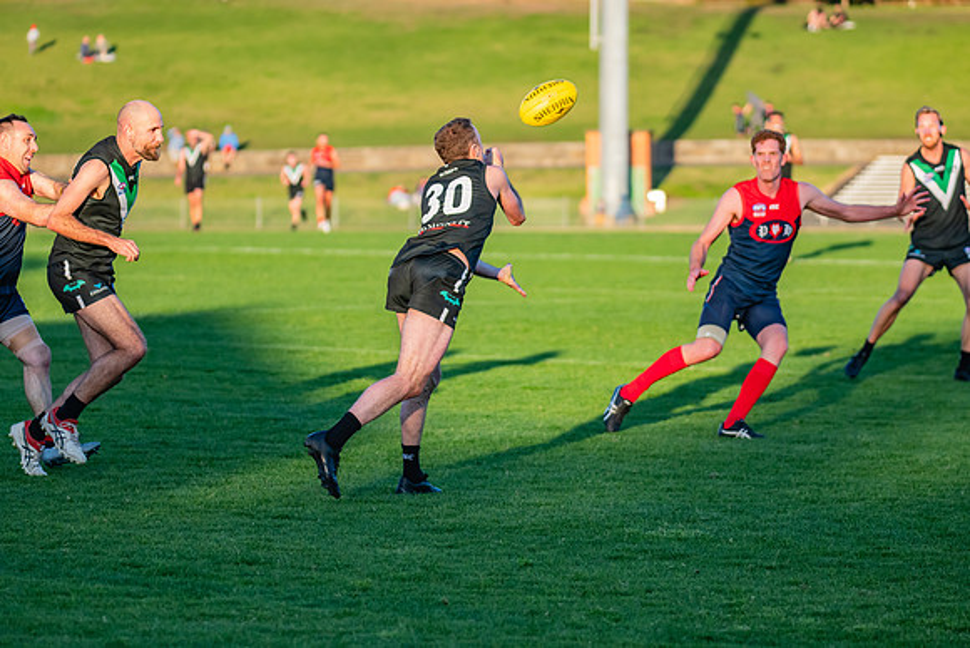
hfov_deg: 11.9
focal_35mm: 173
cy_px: 324
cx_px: 490
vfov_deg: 7.9
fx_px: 4661
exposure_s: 1/1600
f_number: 4.5
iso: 800
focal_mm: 170
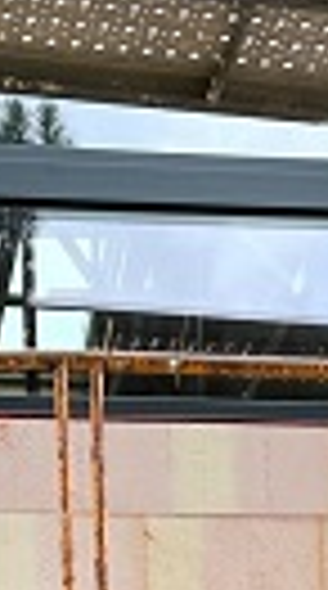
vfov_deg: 14.3
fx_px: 2024
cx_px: 74
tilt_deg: +4.7
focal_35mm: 130
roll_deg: +2.2
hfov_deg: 9.2
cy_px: 1103
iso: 50
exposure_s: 1/780
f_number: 1.5
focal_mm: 5.7
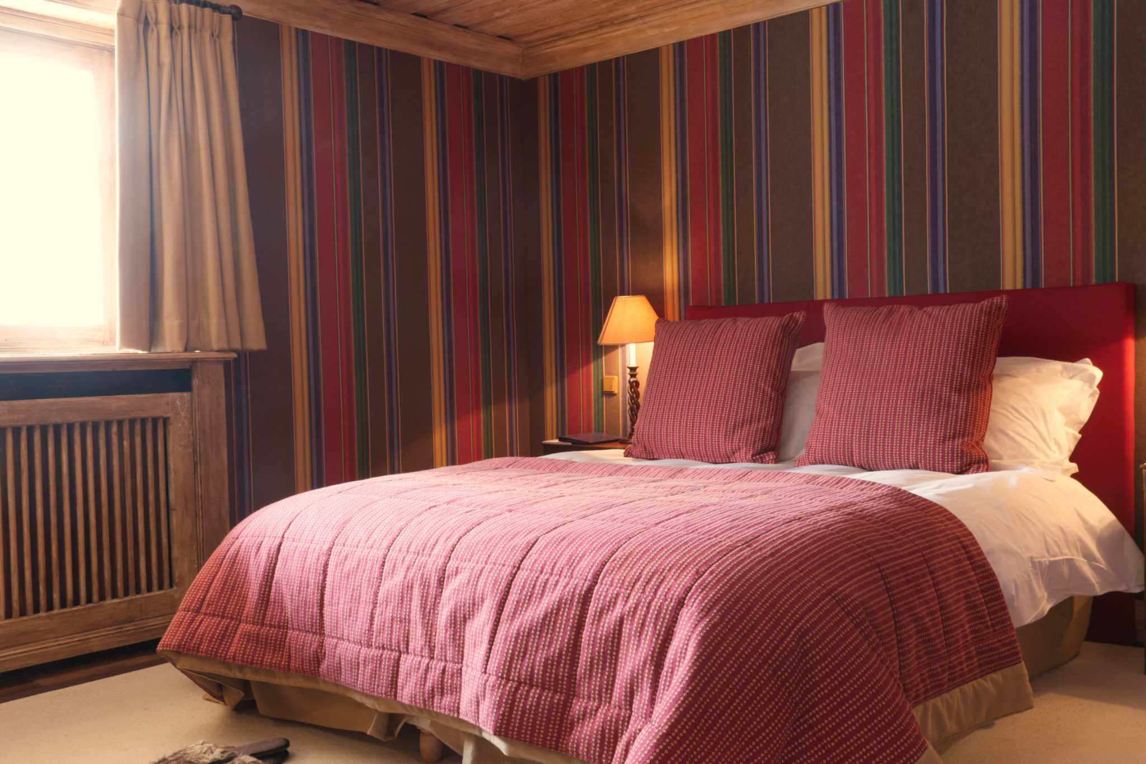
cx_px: 573
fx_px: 1098
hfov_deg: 55.1
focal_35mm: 34
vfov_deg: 38.4
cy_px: 382
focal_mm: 23
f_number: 11
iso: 100
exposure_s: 2
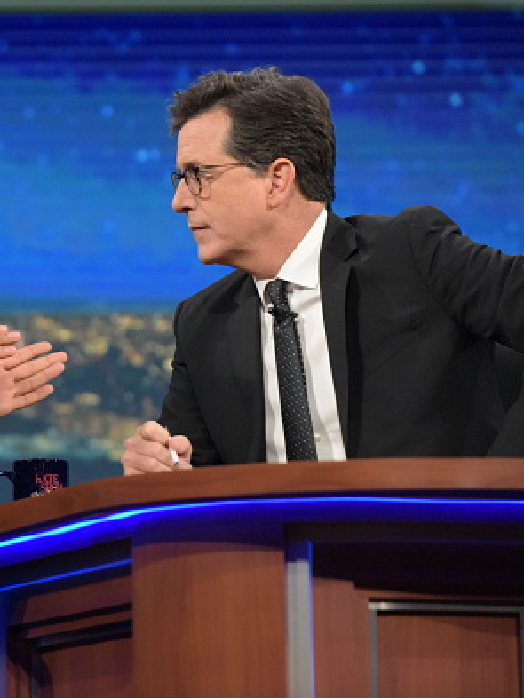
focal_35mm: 225
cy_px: 350
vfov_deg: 8.8
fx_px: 4539
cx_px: 39
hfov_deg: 6.6
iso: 6400
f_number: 4.5
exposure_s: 1/320
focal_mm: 155
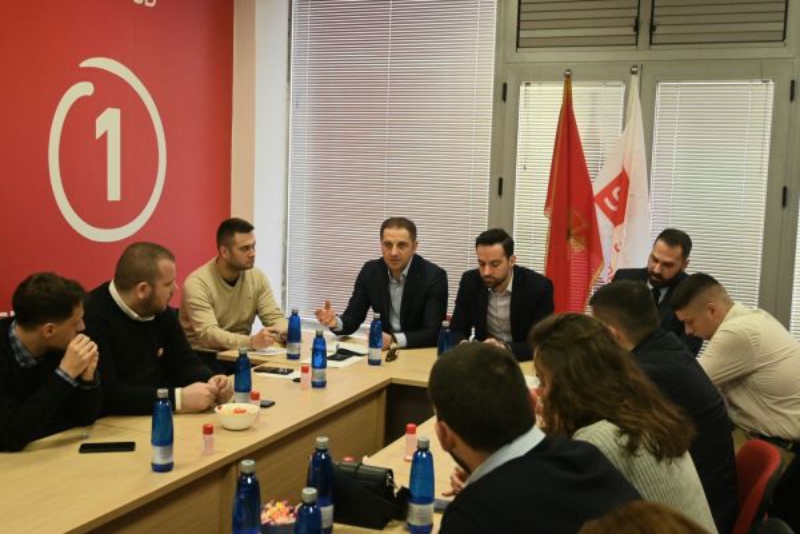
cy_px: 267
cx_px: 400
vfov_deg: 33.6
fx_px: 883
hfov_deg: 48.7
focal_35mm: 40
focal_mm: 26.5
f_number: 4.5
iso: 1250
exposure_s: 1/125
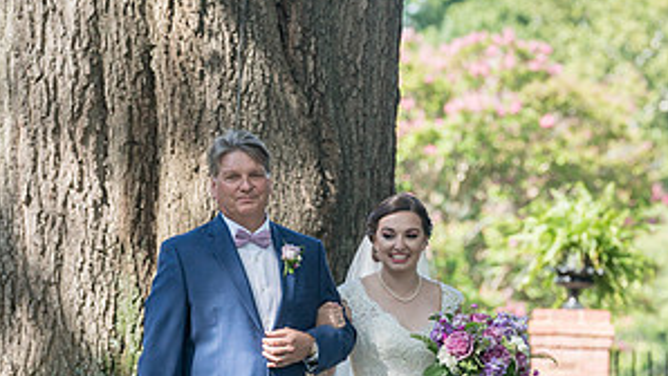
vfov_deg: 4.7
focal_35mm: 261
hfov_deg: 8.3
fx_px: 4626
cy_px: 273
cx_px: 334
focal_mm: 165
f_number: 5
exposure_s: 1/200
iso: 100
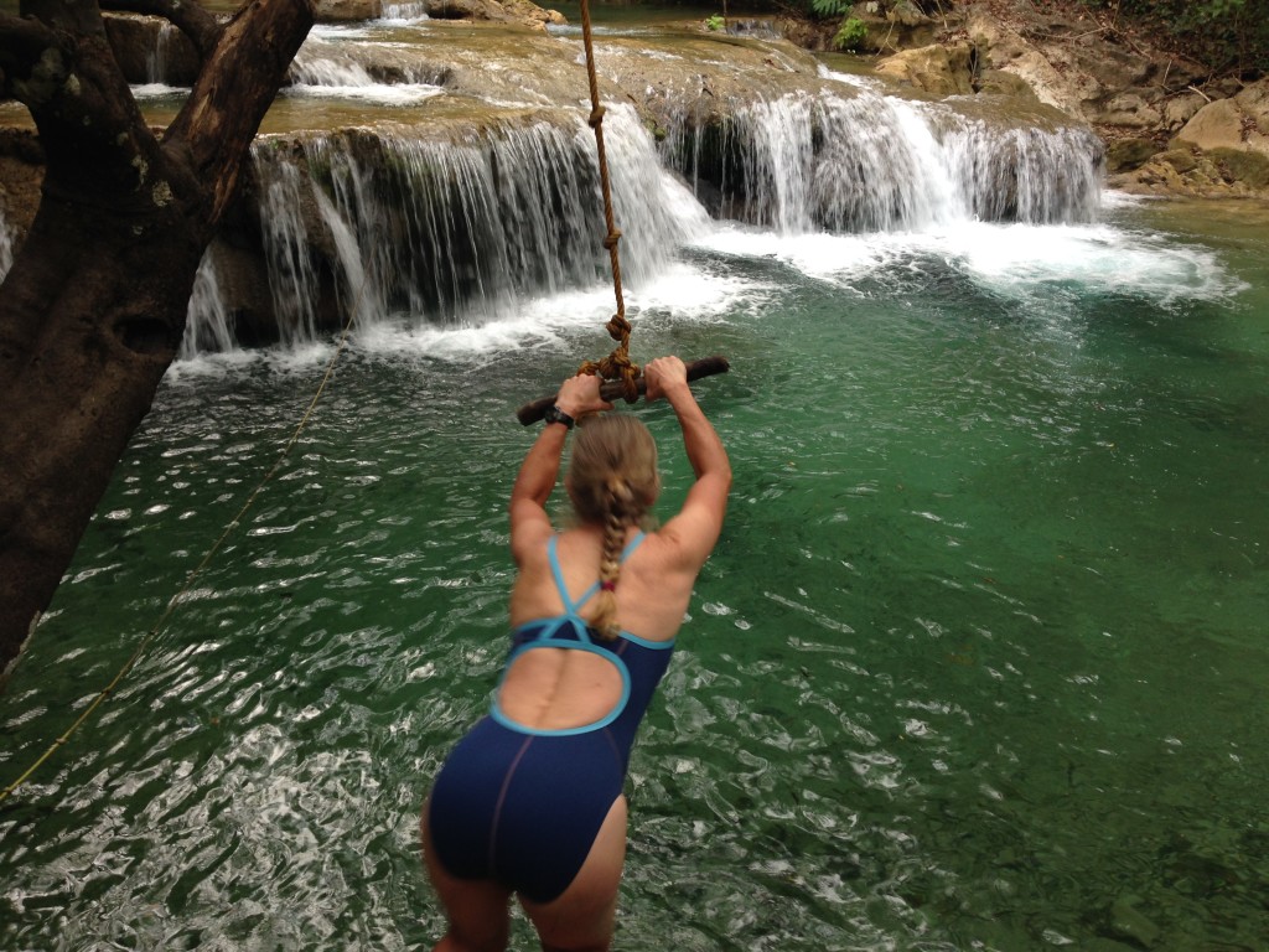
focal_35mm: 33
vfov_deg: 42.9
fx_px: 1210
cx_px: 634
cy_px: 476
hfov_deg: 55.4
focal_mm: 4.12
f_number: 2.4
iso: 50
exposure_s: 1/40
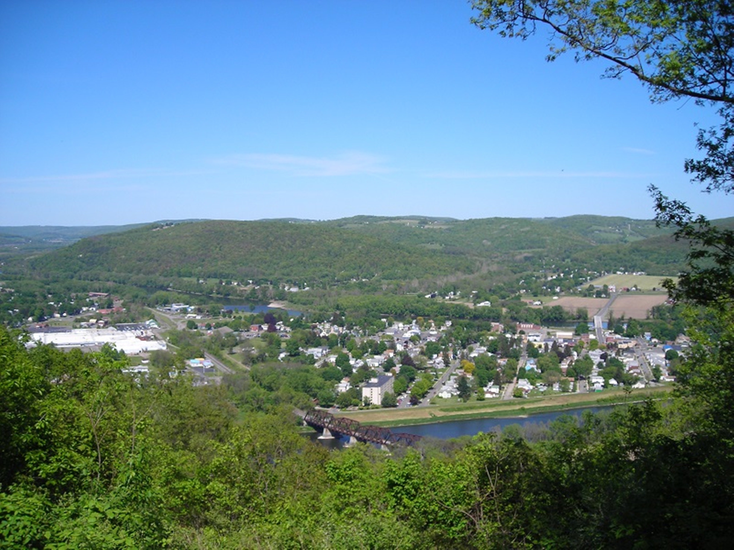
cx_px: 367
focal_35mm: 38
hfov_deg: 49.0
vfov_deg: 37.7
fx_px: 806
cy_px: 275
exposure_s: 1/196
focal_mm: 6.3
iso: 50
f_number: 6.4
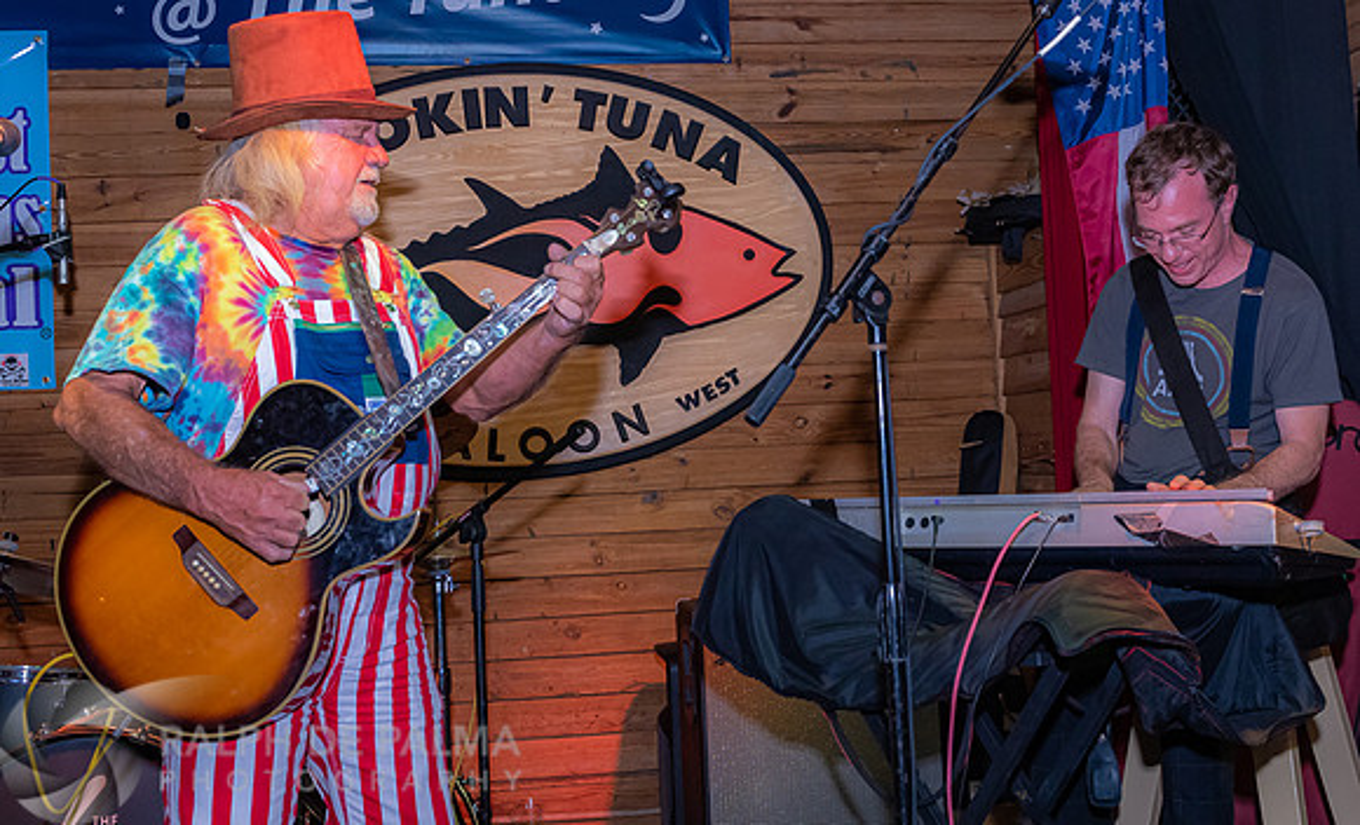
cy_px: 400
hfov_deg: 41.1
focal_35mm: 49
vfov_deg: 25.7
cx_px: 748
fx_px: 1813
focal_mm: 32
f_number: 5.6
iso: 2000
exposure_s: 1/160
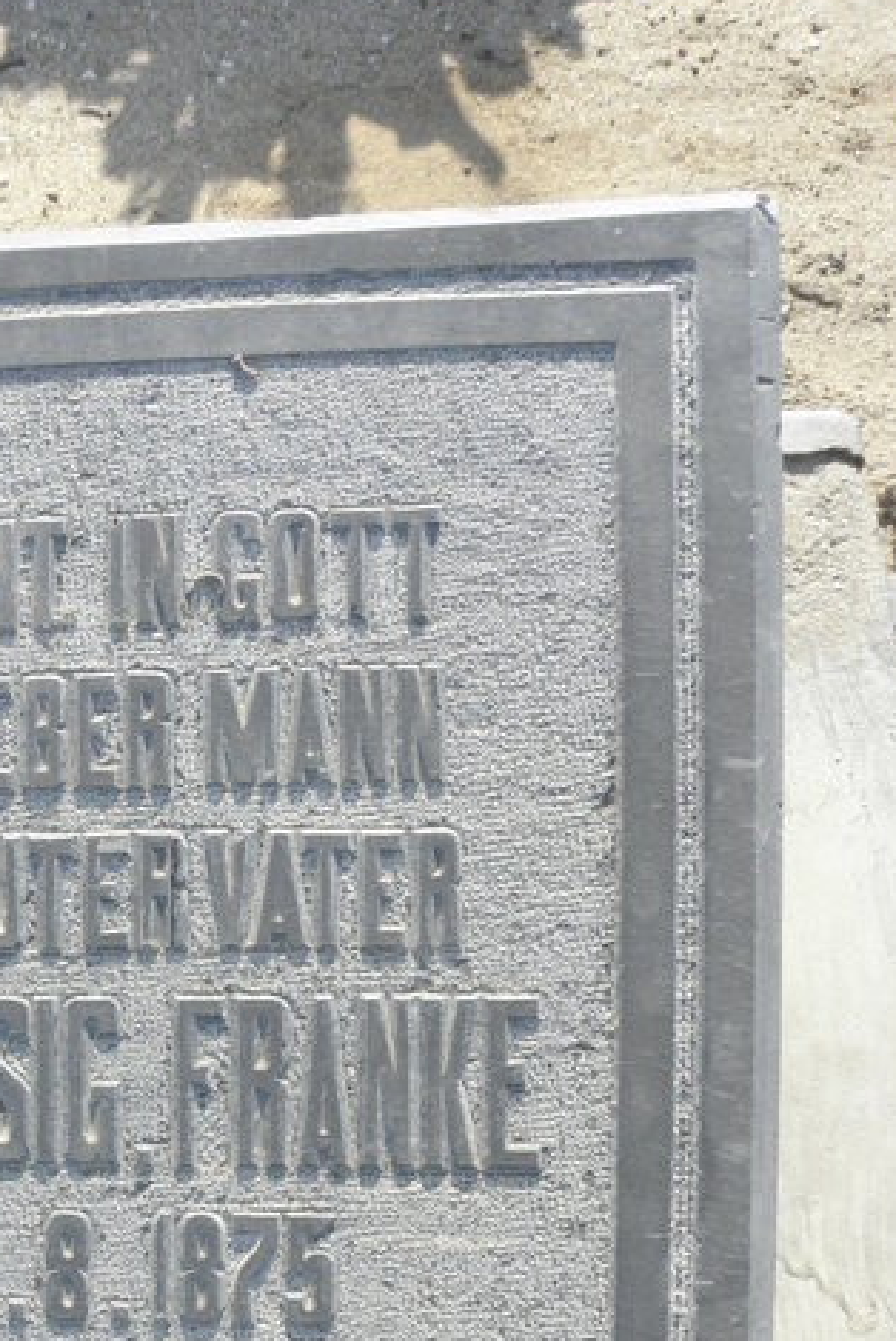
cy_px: 1101
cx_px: 54
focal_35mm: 46
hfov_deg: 28.0
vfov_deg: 40.7
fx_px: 1715
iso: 200
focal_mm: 4.6
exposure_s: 1/640
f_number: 5.6
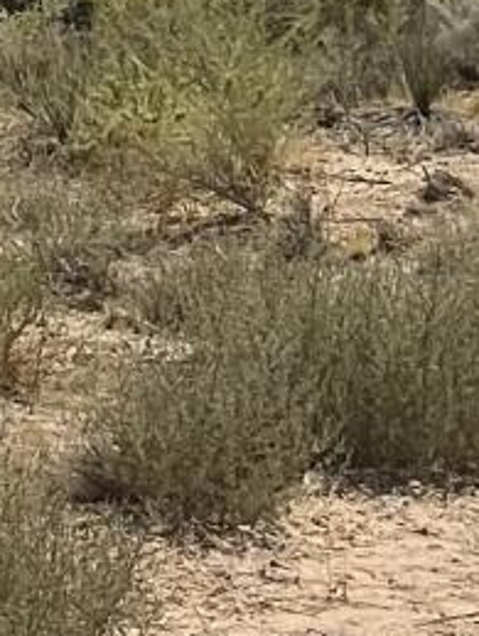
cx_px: -879
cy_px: 25
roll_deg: -1.6
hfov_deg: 3.6
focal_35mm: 401
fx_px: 7380
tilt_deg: -1.9
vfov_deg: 4.9
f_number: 2
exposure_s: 1/2994
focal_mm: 6
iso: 25
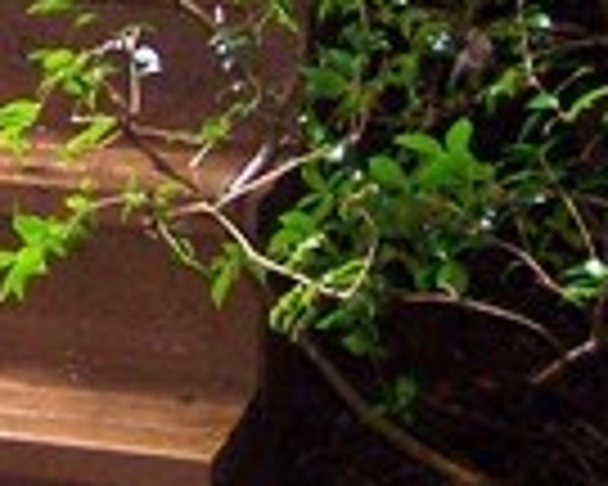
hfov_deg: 8.7
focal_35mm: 219
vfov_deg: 6.8
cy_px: -603
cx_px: -158
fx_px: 3941
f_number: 2.8
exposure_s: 1/30
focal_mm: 8
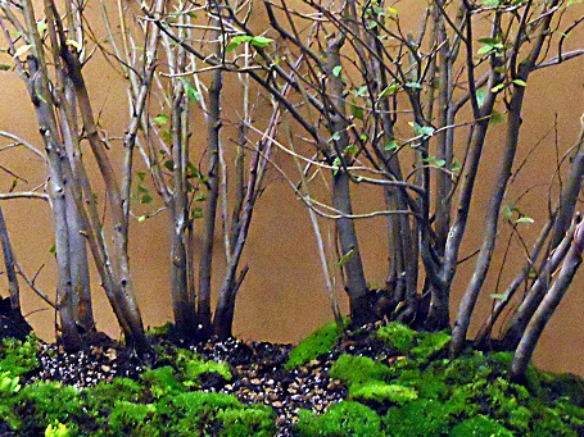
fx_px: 2968
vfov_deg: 8.4
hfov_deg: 11.2
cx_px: 228
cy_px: 115
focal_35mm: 176
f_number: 5.4
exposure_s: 1/40
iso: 800
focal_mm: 17.9
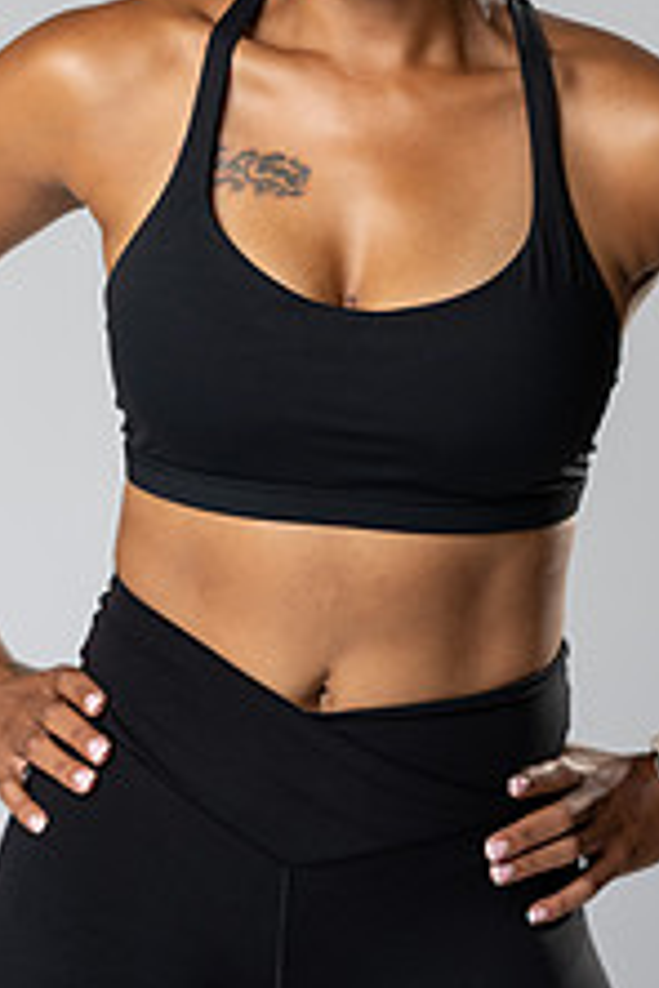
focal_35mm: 172
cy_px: 329
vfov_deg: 11.9
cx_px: 374
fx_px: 4722
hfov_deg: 8.0
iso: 200
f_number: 3.2
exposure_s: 1/160
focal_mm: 85
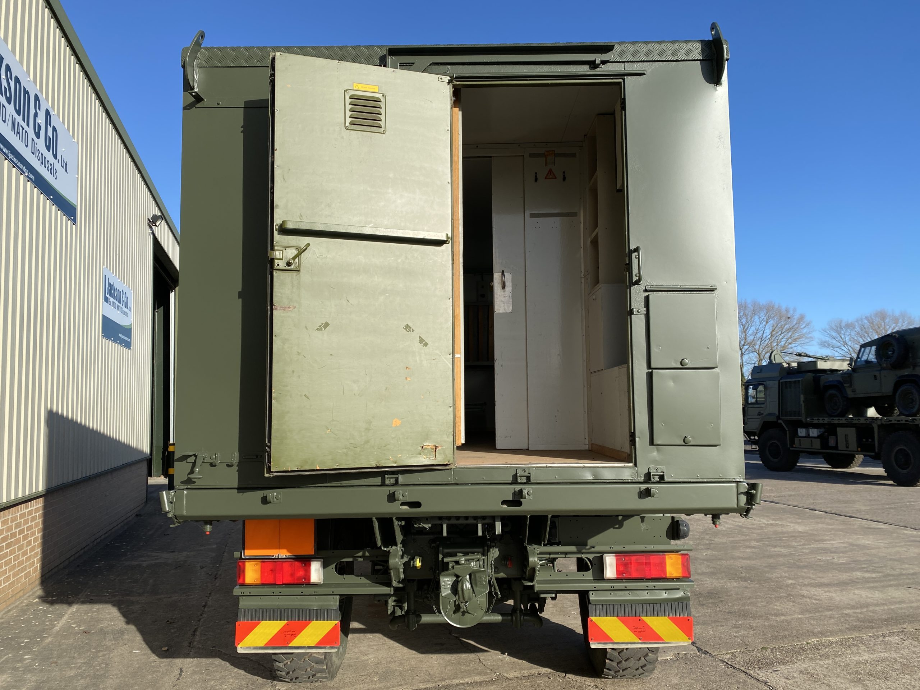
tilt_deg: +5.9
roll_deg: +1.0
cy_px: 345
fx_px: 691
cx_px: 460
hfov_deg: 67.3
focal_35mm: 26
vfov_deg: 53.1
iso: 32
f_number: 1.8
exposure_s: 1/2410
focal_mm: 4.25
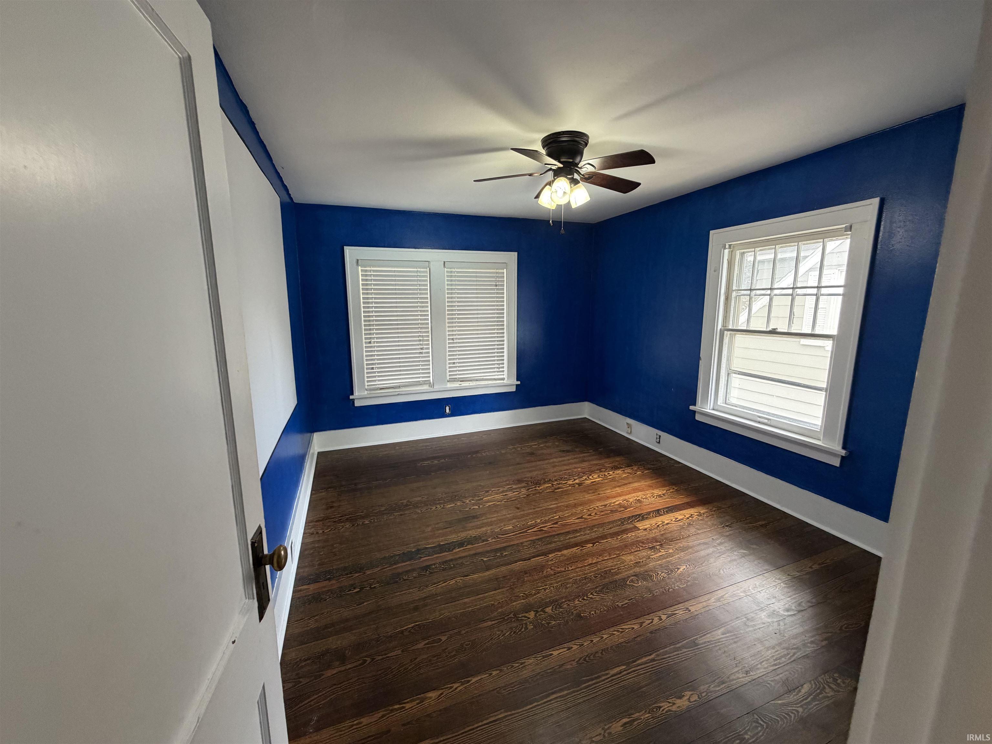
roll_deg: +1.2
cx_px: 496
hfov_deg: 102.1
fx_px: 401
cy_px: 372
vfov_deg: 85.7
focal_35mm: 14
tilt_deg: -5.6
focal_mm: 2.22
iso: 320
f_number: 2.2
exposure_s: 1/75
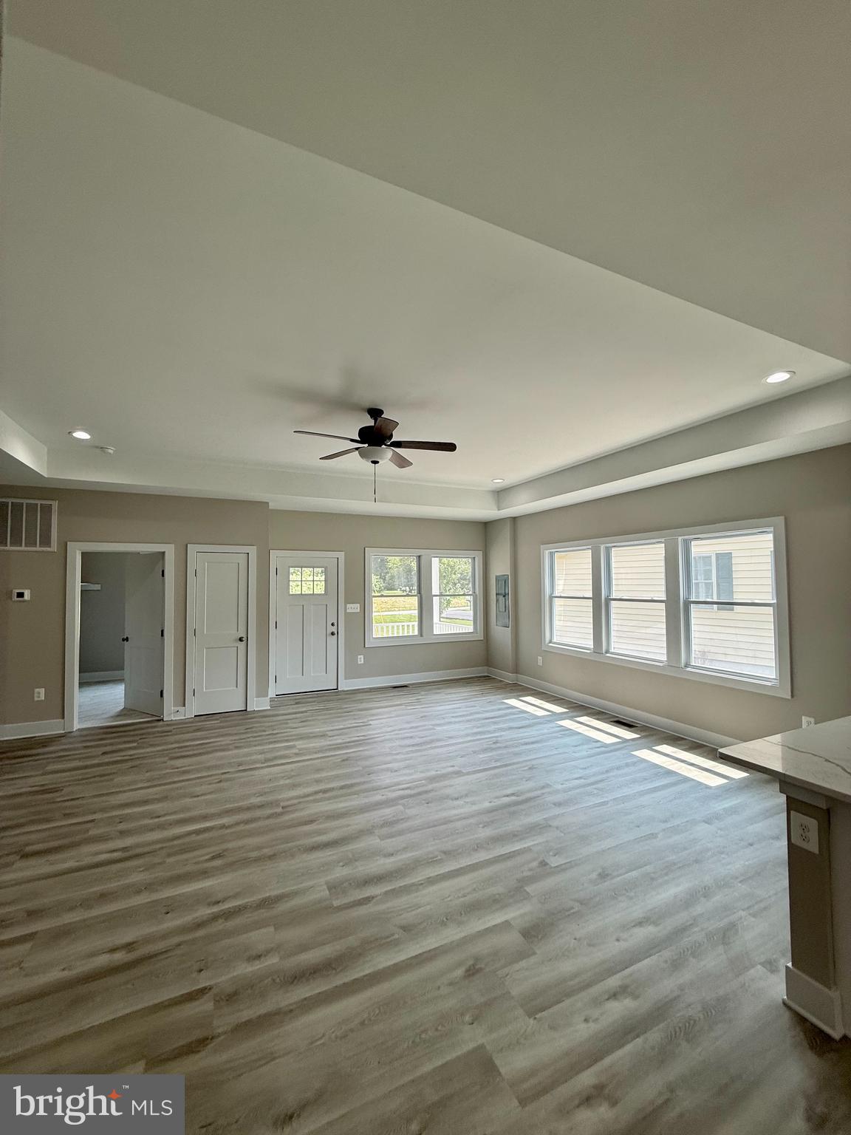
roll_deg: +1.0
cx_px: 426
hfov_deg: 85.7
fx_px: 459
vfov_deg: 102.1
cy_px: 568
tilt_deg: +2.9
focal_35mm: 14
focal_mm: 2.22
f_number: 2.2
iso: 50
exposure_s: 1/152
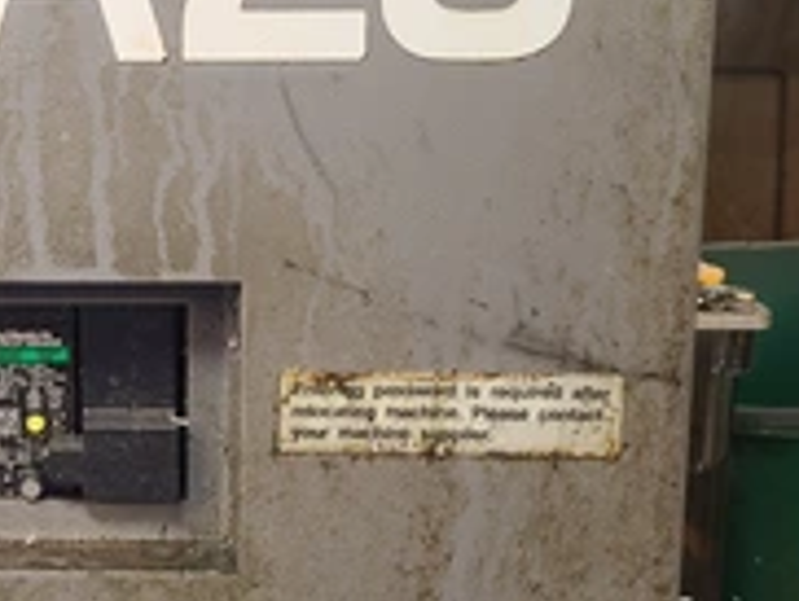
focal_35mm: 57
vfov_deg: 25.4
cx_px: -9
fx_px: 1317
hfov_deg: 31.1
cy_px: 145
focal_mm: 5.4
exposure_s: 1/40
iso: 250
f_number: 1.8
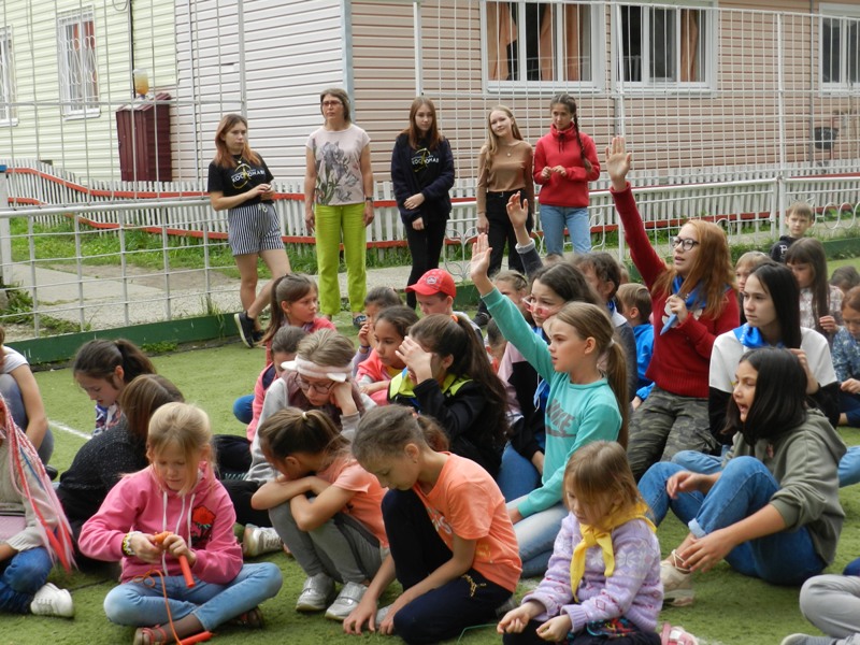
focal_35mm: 53
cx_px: 430
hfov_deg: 36.2
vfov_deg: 27.5
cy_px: 322
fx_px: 1317
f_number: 4.4
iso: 160
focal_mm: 9.4
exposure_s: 1/200
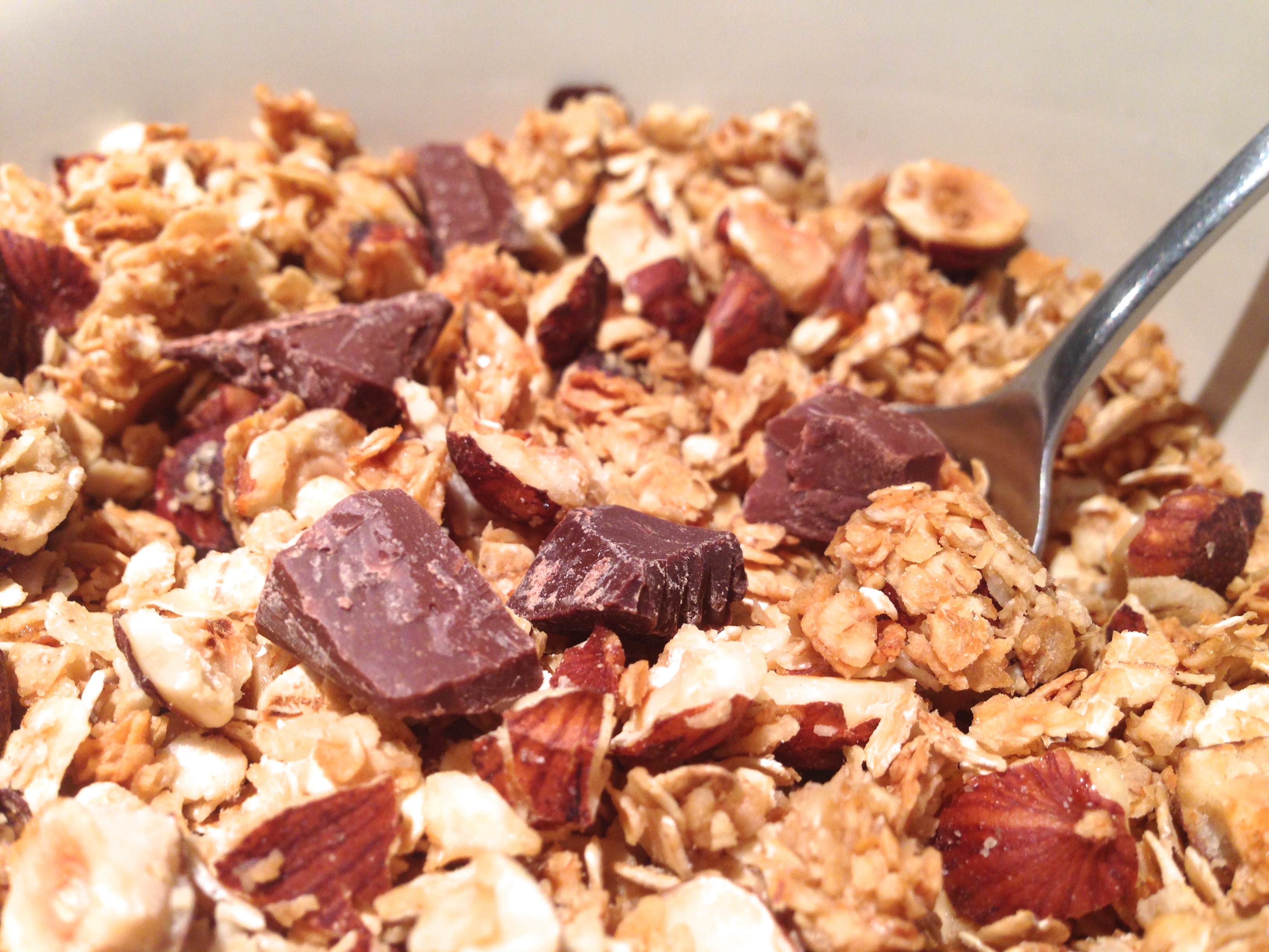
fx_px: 1210
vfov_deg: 42.9
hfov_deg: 55.4
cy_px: 476
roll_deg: -0.2
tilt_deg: -40.5
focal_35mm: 33
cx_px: 634
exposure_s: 1/60
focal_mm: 4.12
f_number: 2.4
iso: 50
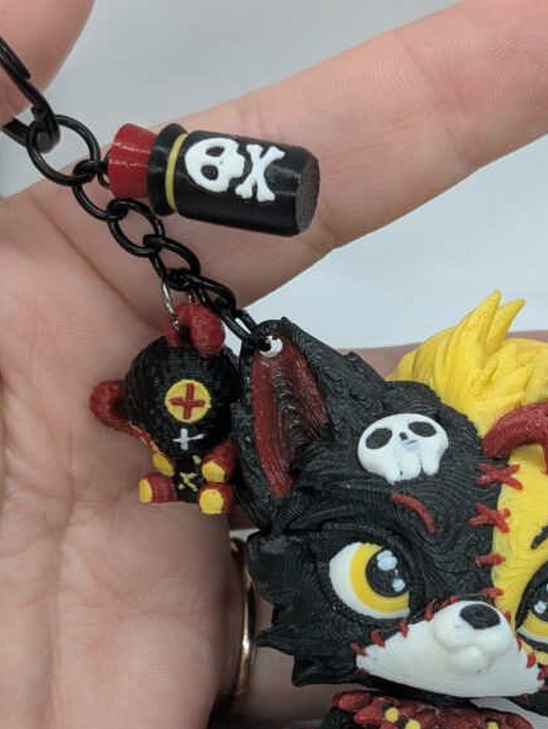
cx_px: 365
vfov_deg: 22.0
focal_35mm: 88
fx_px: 1853
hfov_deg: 16.8
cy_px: 551
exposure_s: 1/207
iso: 157
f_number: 1.68
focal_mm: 6.9
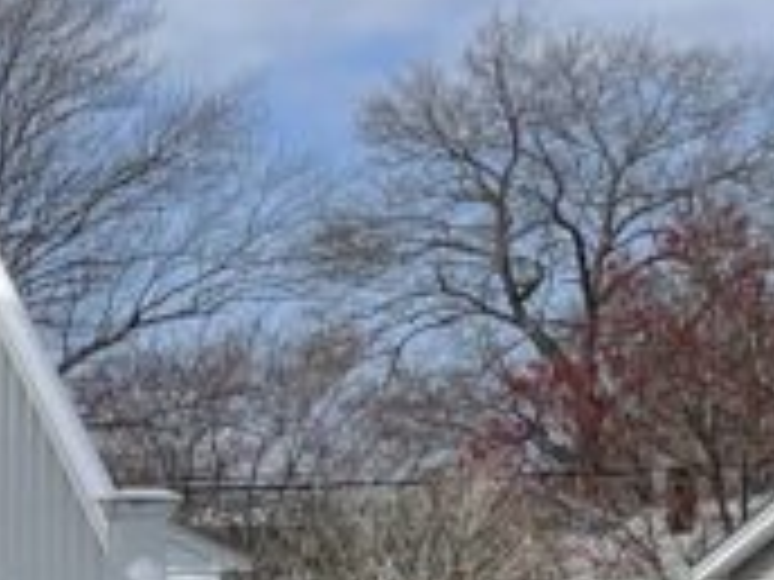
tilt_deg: +0.7
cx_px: -1274
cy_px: 706
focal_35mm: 155
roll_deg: +0.2
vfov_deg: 9.4
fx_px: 3466
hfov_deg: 10.4
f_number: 1.6
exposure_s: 1/3861
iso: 32
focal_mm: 4.2
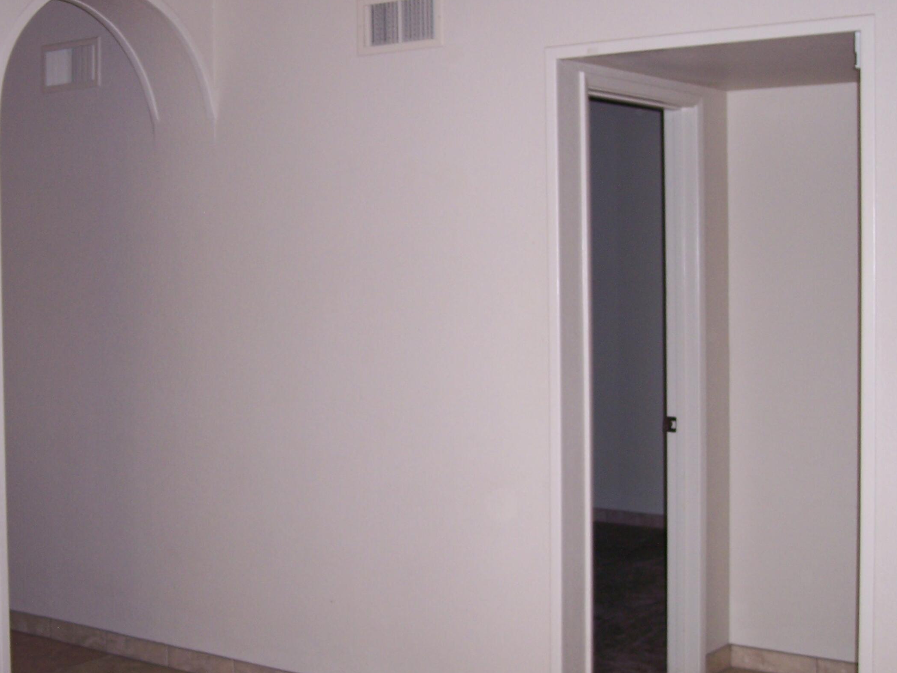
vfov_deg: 26.1
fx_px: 1451
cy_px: 315
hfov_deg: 34.2
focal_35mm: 56
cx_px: 331
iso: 100
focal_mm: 8
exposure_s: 1/60
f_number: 2.8
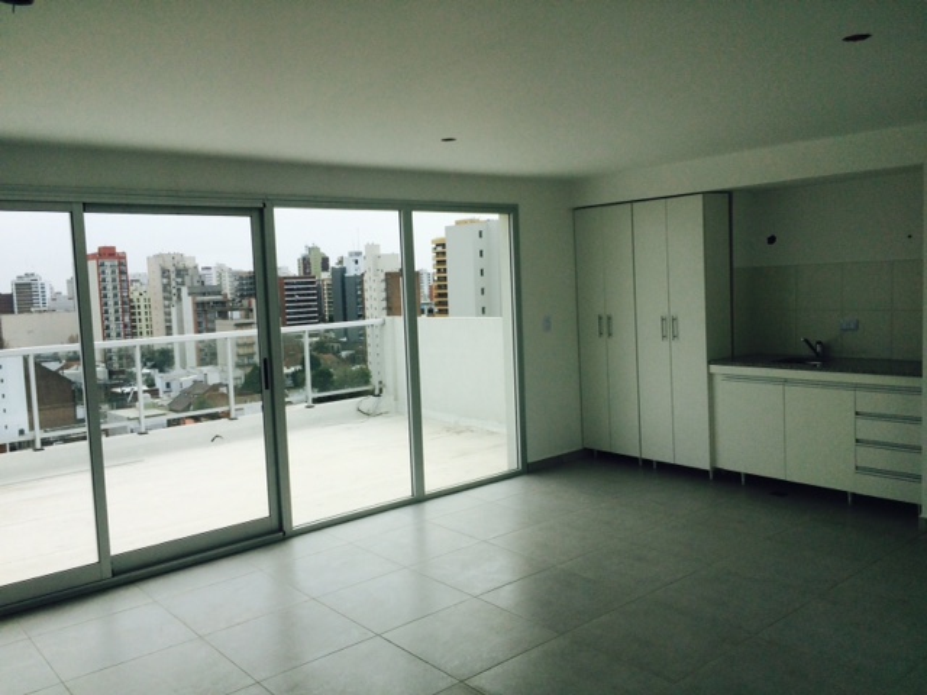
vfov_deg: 48.2
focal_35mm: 29
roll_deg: +3.1
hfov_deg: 61.7
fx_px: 777
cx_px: 464
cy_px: 348
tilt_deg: -5.2
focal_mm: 4.15
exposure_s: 1/1172
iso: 32
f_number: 2.2
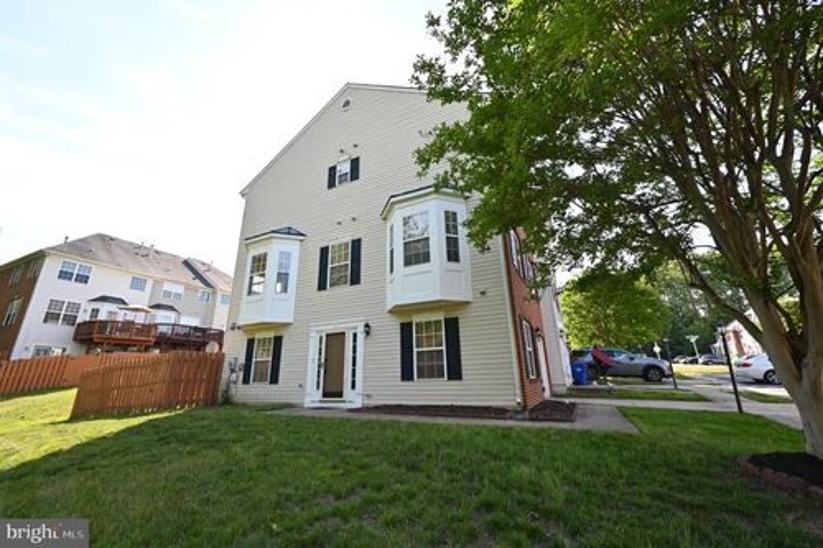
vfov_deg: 81.2
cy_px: 274
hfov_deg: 104.3
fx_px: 320
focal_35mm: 14
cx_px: 412
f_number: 9
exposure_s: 1/80
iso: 125
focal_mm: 14
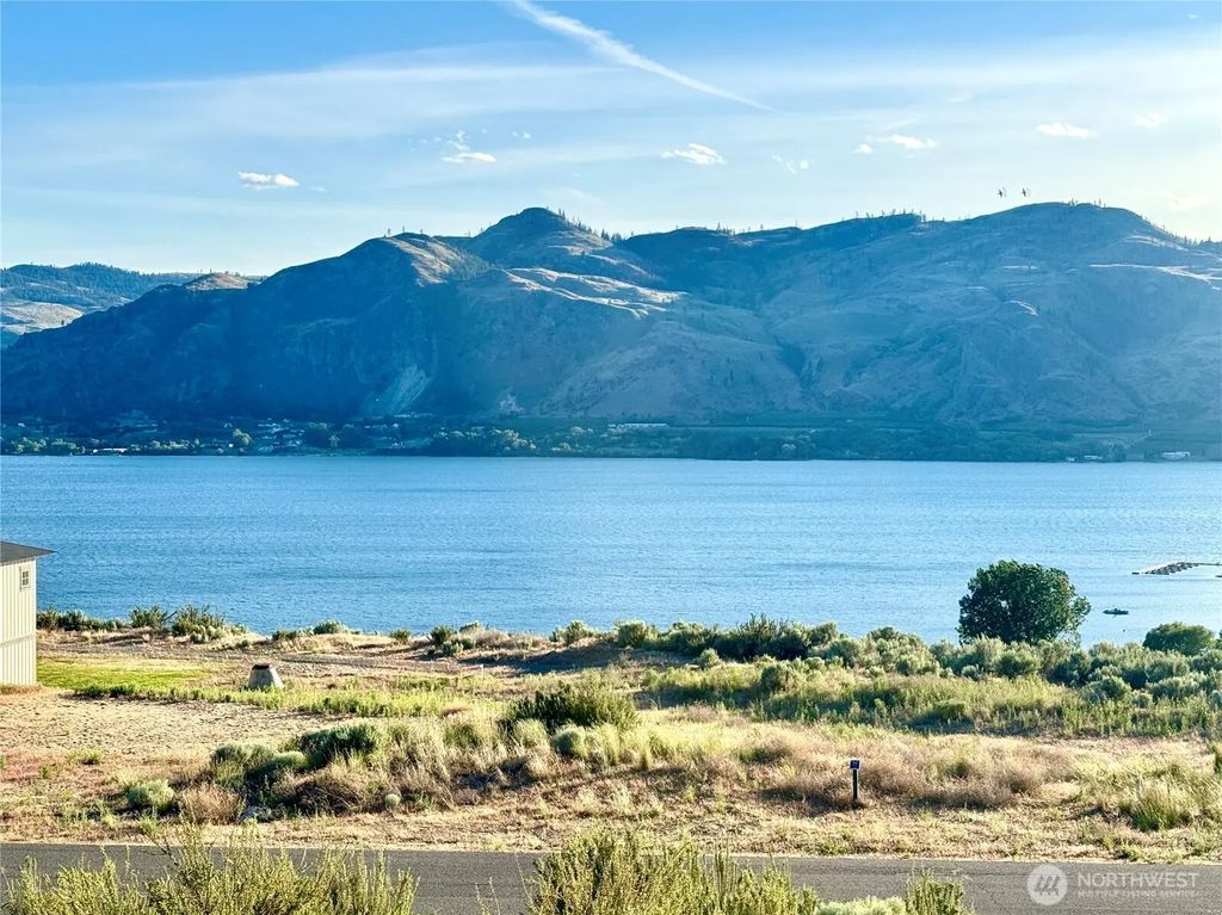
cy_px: 458
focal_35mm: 48
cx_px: 611
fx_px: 1694
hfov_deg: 39.7
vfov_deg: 30.2
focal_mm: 6.76
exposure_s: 1/2513
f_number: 1.78
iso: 64
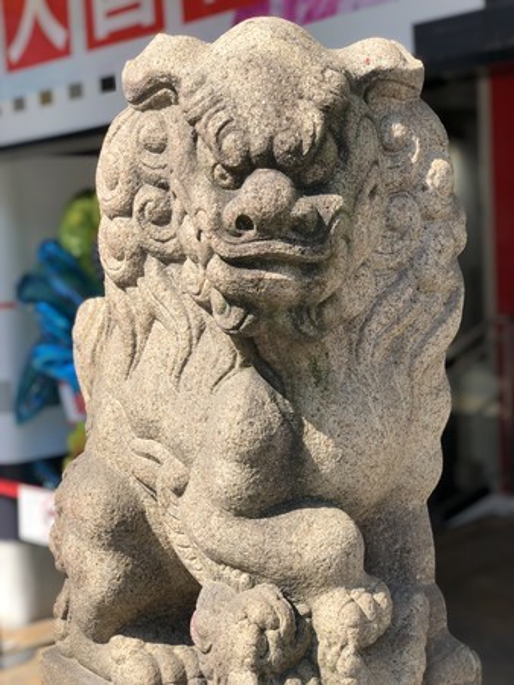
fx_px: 1127
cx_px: 257
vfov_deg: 33.8
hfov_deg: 25.7
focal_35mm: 57
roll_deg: +2.8
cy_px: 342
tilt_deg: -6.0
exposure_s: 1/393
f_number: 2.8
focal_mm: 6.6
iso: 20
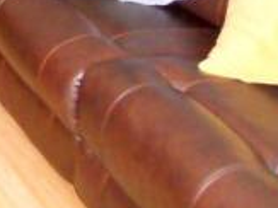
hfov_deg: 19.2
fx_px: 690
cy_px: -113
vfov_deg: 15.6
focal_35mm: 86
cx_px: -166
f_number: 3.3
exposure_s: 1/30
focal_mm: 4.2
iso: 320
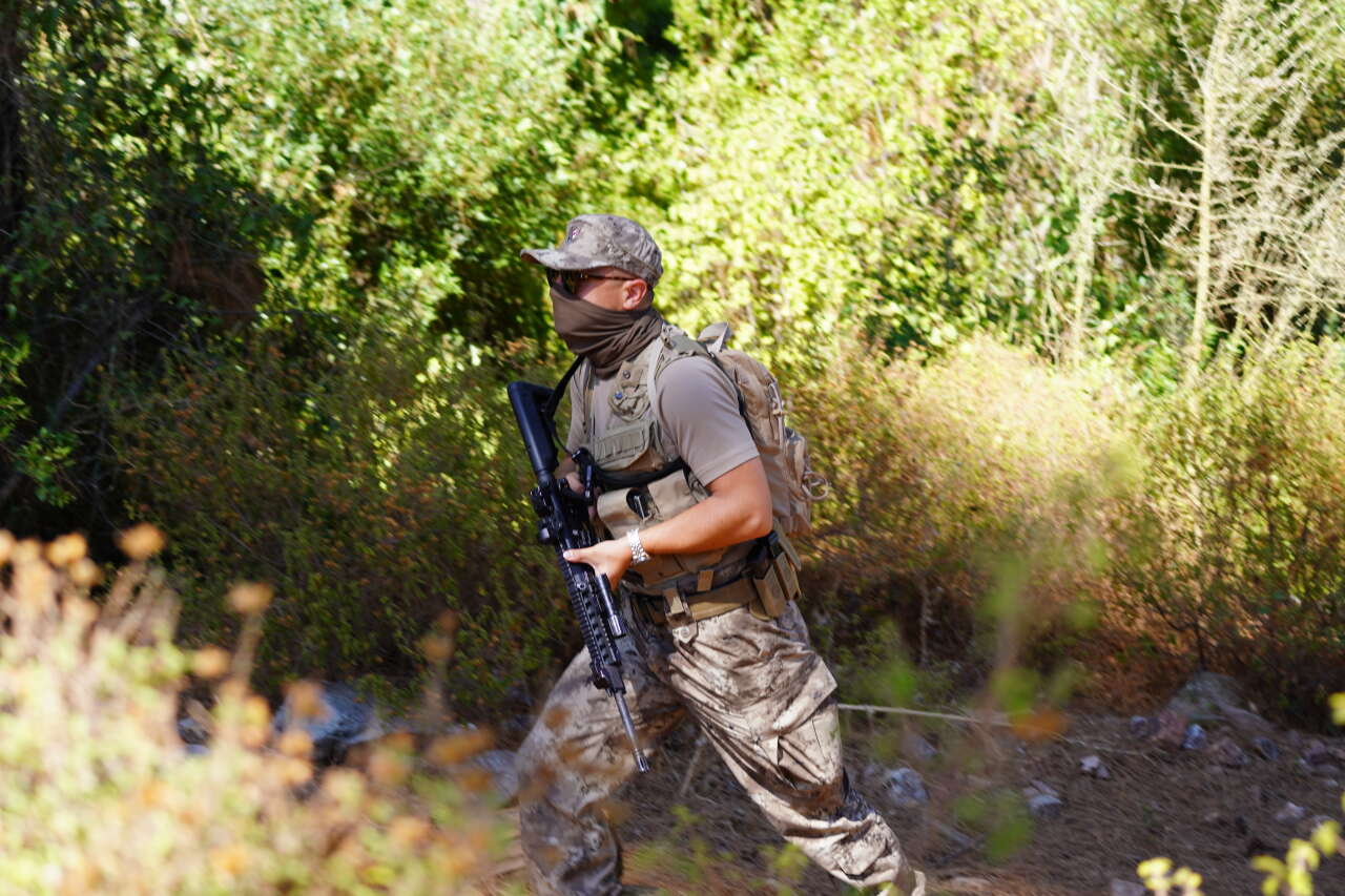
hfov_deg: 18.7
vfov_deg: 12.5
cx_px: 672
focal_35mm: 110
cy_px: 448
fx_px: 4090
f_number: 4.5
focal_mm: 73
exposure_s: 1/125
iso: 100
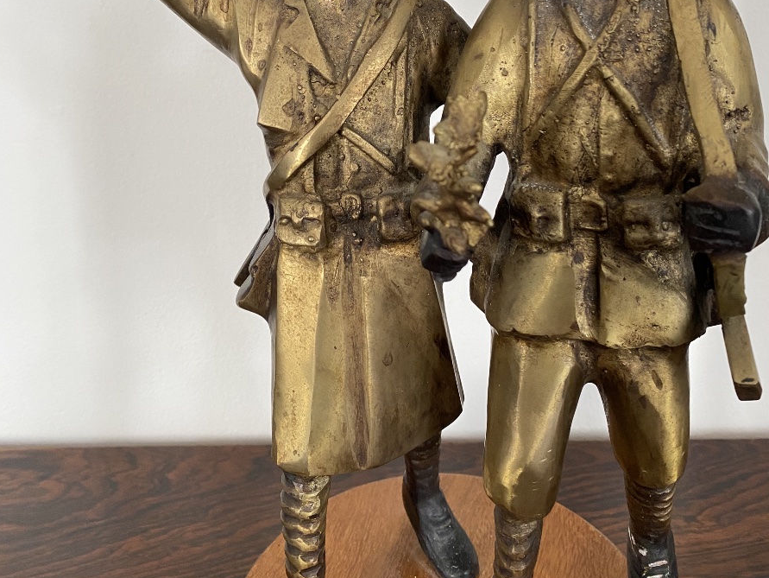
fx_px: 778
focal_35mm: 35
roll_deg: +1.3
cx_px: 384
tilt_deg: -12.3
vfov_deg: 39.0
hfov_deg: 52.6
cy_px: 105
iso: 160
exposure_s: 1/60
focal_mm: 4.25
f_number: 1.8
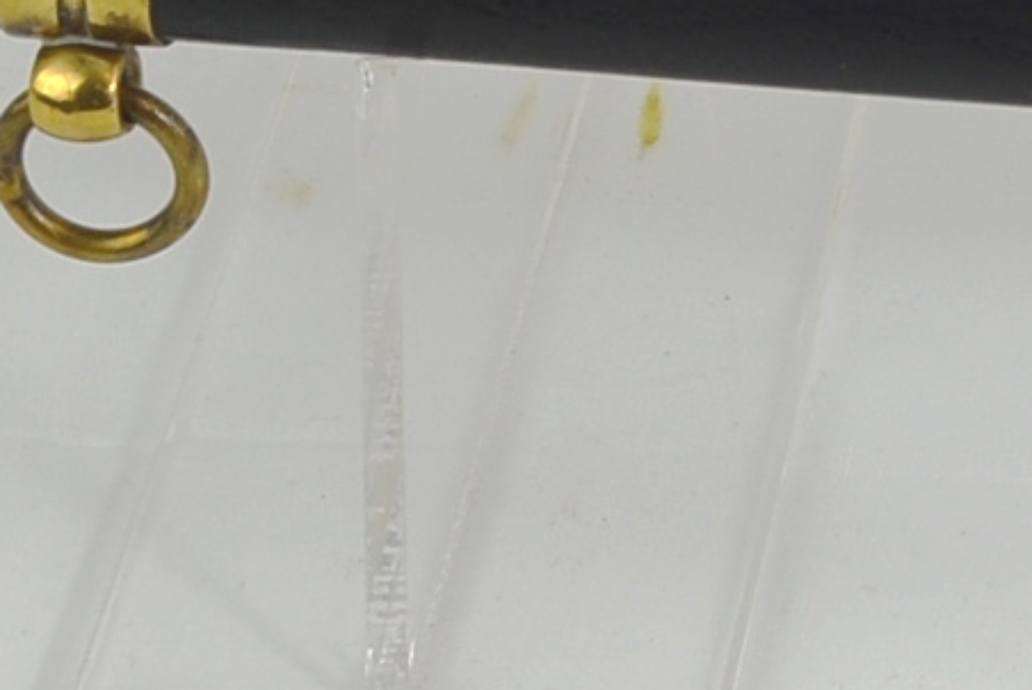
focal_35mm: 253
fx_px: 7249
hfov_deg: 8.0
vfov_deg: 5.4
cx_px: 1509
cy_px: -615
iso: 200
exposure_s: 1/160
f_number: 6.3
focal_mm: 31
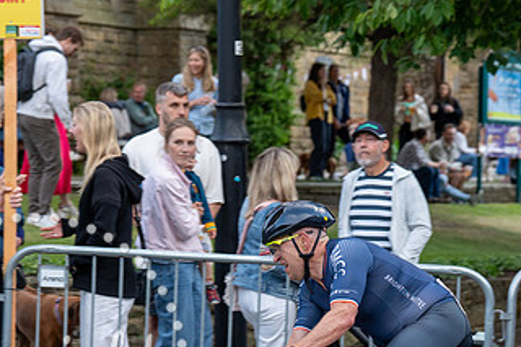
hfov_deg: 16.1
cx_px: 288
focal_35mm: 127
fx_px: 1837
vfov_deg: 10.7
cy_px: 283
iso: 2000
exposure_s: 1/800
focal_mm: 70
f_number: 3.5
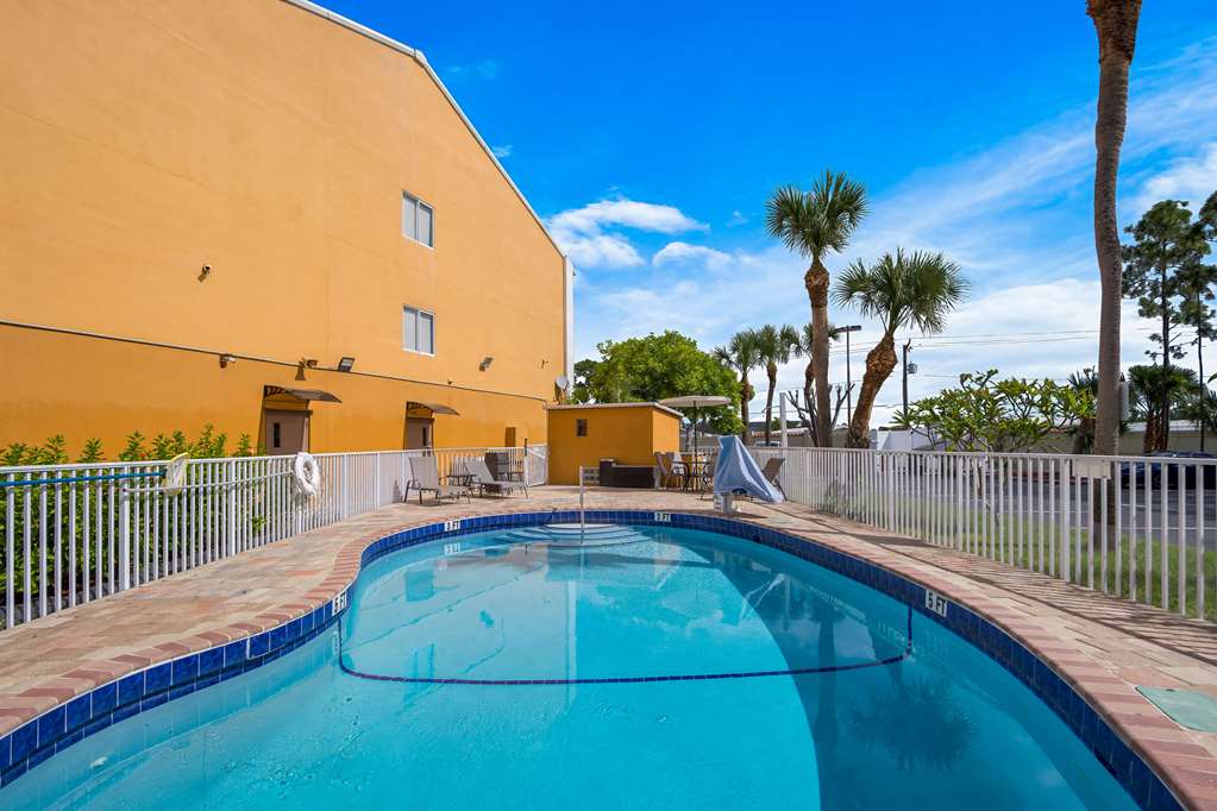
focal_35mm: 15
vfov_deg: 77.3
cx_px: 608
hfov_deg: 100.4
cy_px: 406
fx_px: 507
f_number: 8
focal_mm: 10
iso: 320
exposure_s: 1/1600
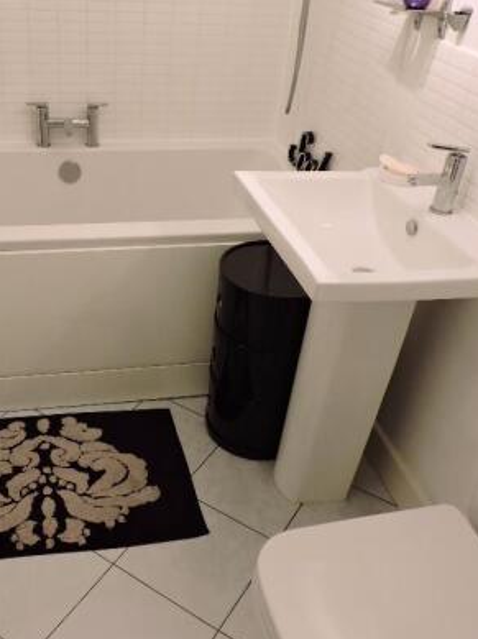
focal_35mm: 36
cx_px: 162
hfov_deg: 39.2
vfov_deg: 51.4
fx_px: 664
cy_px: 305
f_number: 3
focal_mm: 4.3
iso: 280
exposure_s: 1/30
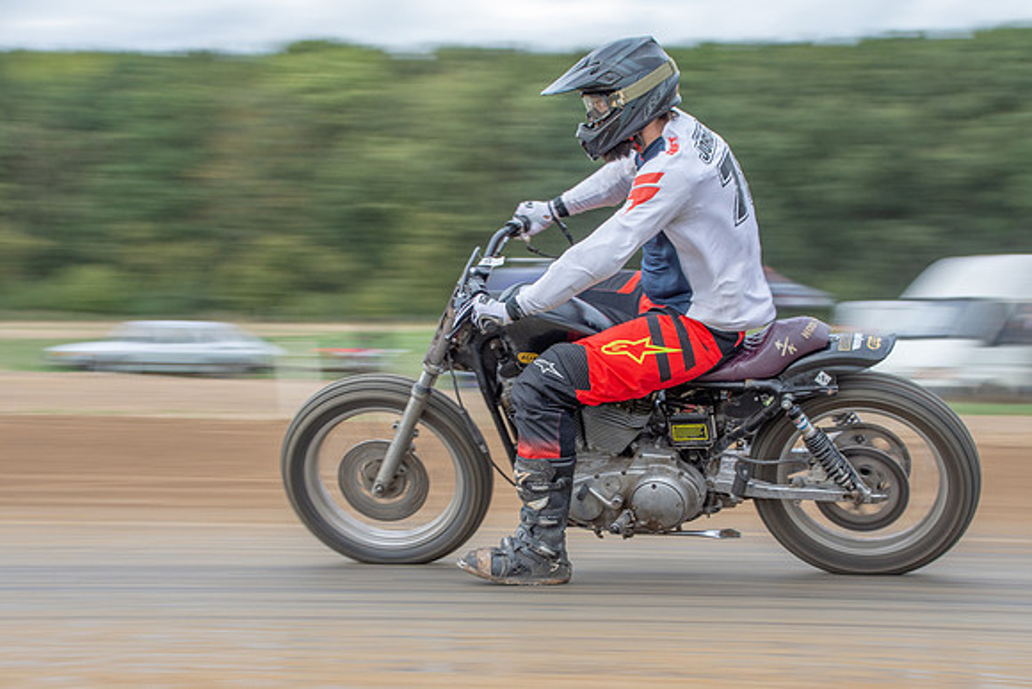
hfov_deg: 19.8
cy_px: 351
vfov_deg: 13.3
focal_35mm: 103
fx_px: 2958
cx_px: 551
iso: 320
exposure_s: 1/125
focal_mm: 62
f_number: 8
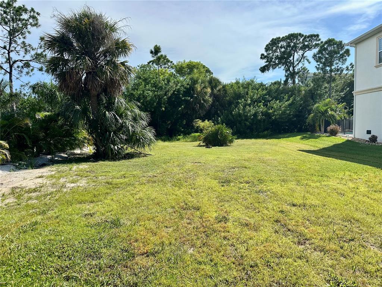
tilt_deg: -4.8
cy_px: 144
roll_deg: +0.6
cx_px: 191
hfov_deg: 71.6
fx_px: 265
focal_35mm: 24
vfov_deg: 56.8
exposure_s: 1/4545
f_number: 1.78
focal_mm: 6.86
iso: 80
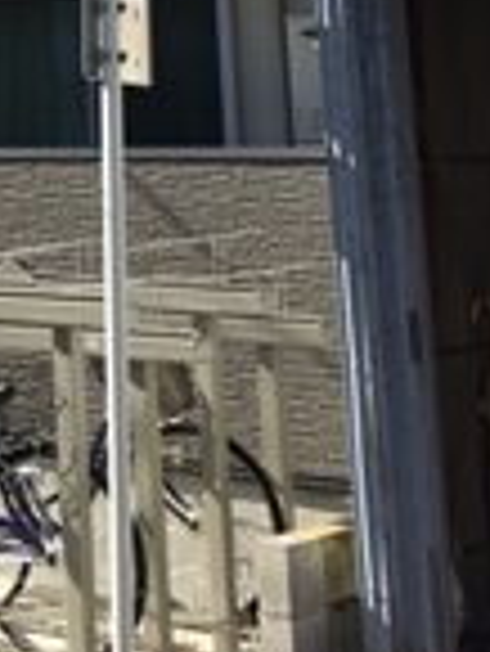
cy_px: -252
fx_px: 1809
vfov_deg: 18.6
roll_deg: +0.4
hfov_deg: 14.4
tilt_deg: +15.1
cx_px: -238
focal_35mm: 96
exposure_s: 1/1721
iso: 32
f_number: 2.2
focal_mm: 4.15
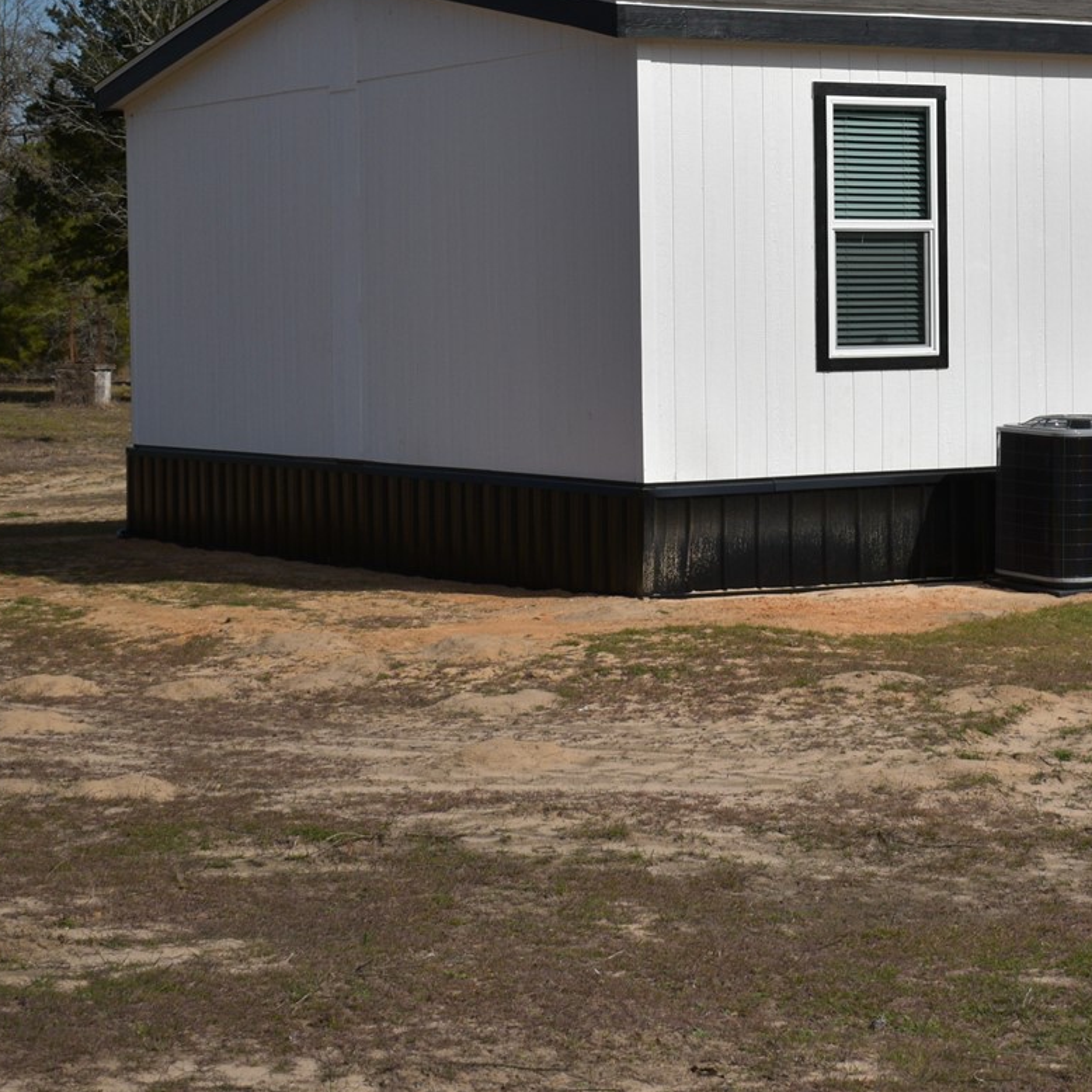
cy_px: 373
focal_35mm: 90
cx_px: 984
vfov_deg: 19.2
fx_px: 3216
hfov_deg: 18.9
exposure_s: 1/4000
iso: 200
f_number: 4
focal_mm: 27
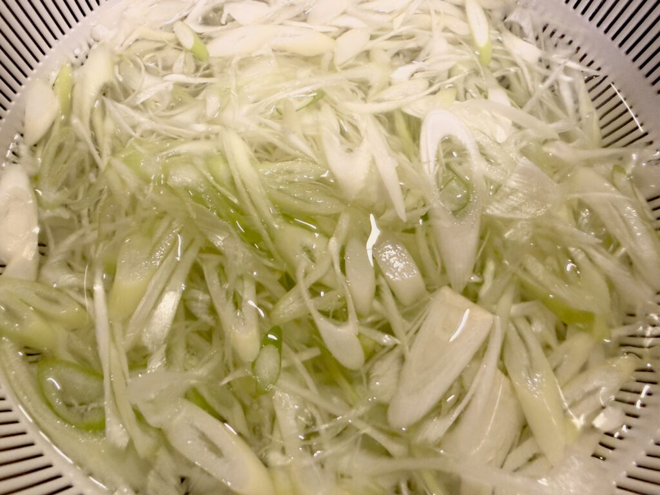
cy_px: 248
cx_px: 330
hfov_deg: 71.6
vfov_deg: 56.8
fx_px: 458
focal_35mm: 24
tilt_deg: -66.5
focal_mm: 2.22
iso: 320
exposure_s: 1/100
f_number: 2.2
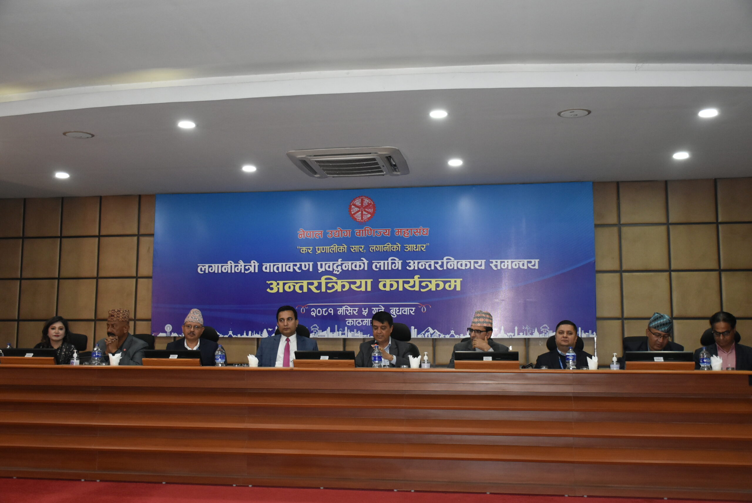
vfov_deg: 36.9
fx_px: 753
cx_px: 376
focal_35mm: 36
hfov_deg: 53.1
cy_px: 252
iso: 1600
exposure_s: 1/125
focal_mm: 24
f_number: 3.8
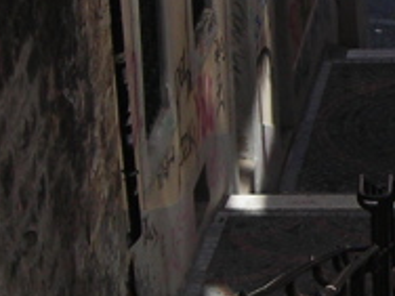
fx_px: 1963
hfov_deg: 11.1
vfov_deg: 8.6
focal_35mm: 172
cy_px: 173
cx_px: 567
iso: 50
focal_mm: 6.3
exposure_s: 1/140
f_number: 6.4
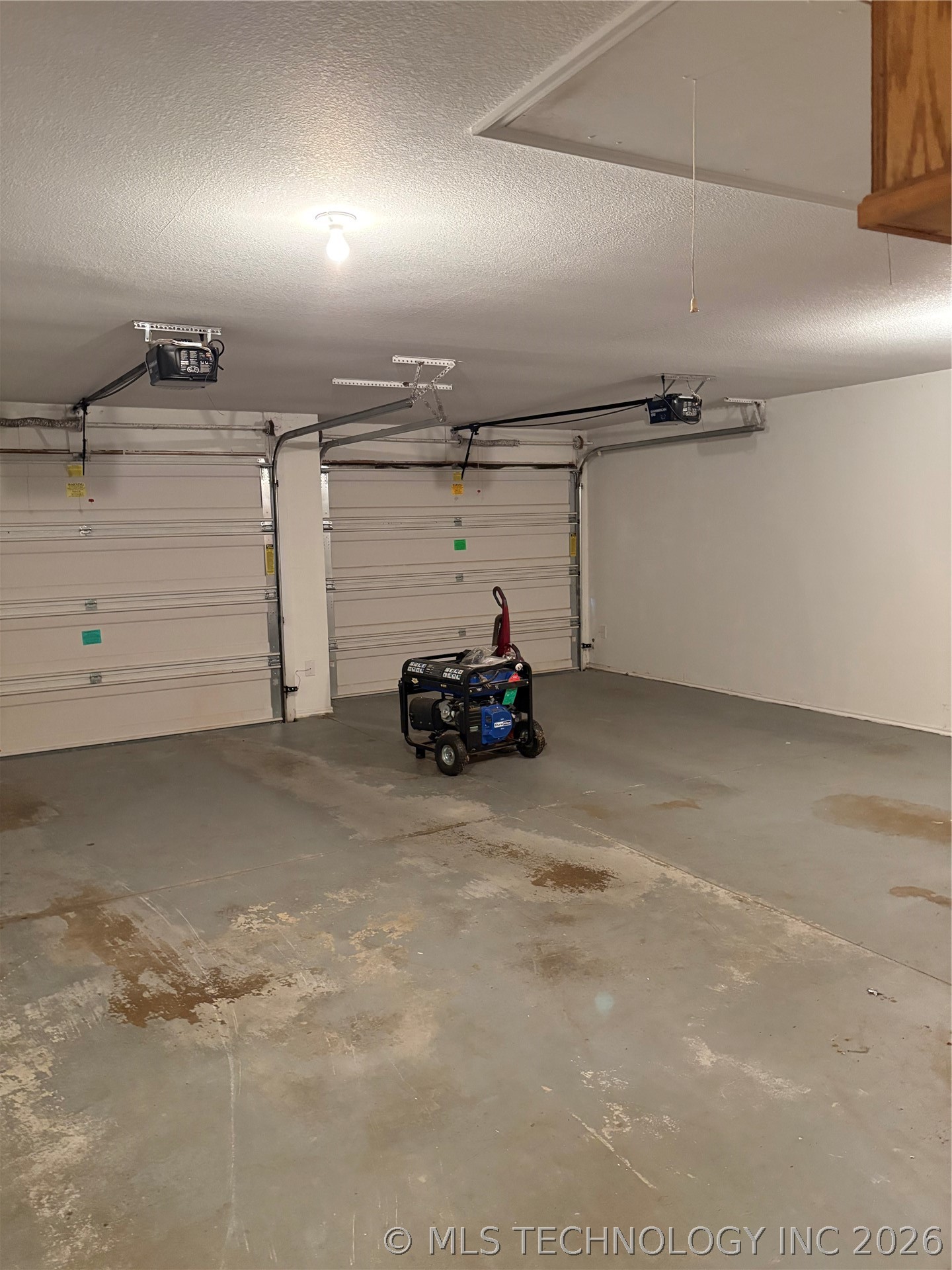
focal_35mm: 26
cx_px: 476
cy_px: 635
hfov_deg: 53.1
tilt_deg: -4.8
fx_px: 953
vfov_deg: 67.3
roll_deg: +1.6
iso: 500
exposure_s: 1/30
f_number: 1.6
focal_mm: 5.96
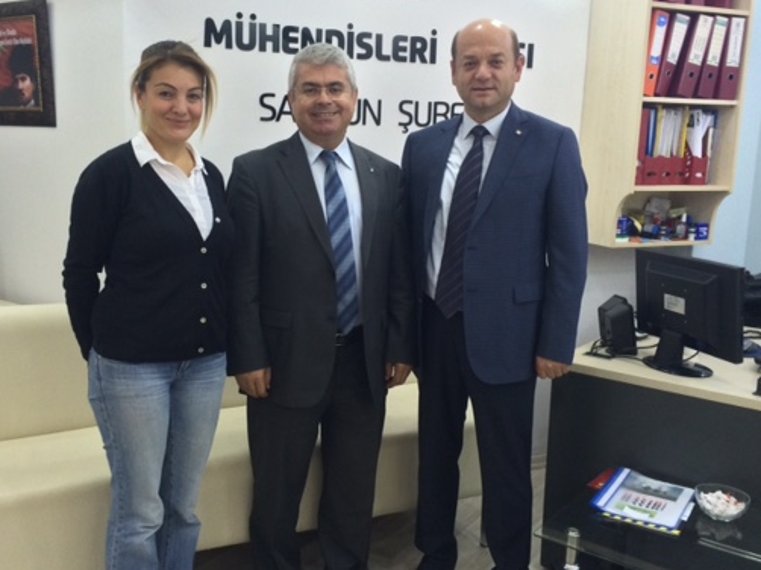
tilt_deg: -12.0
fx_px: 813
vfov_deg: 38.6
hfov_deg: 50.1
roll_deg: -1.1
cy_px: 283
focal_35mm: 37
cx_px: 347
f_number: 2.2
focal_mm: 4.15
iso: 200
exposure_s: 1/33
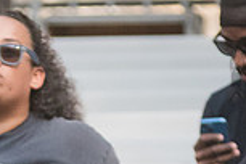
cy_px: 358
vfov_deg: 1.2
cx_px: -21
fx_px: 8022
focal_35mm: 1174
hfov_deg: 1.8
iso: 4000
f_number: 4.5
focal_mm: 200
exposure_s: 1/4000
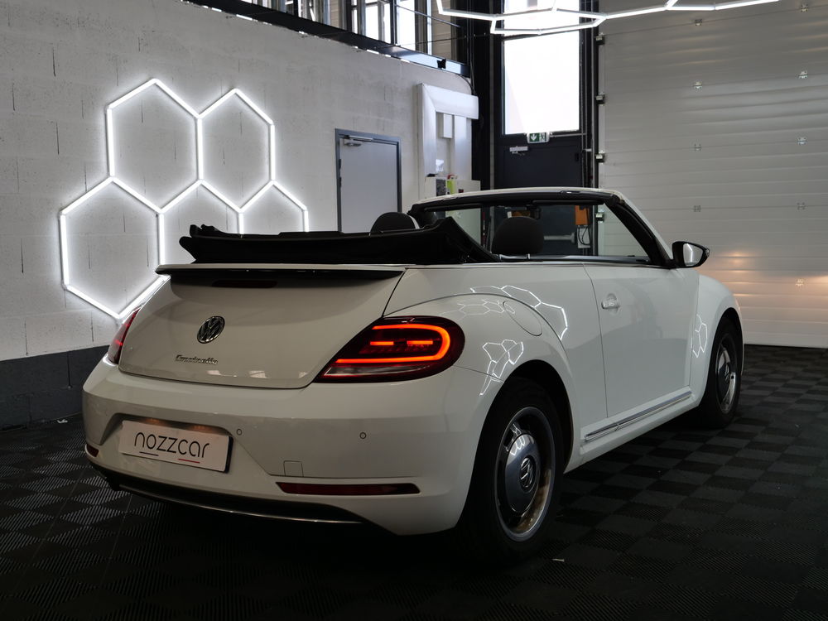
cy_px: 310
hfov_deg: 49.0
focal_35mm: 38
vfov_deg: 37.7
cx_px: 414
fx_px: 909
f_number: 3.9
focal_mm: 19
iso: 200
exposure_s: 1/80
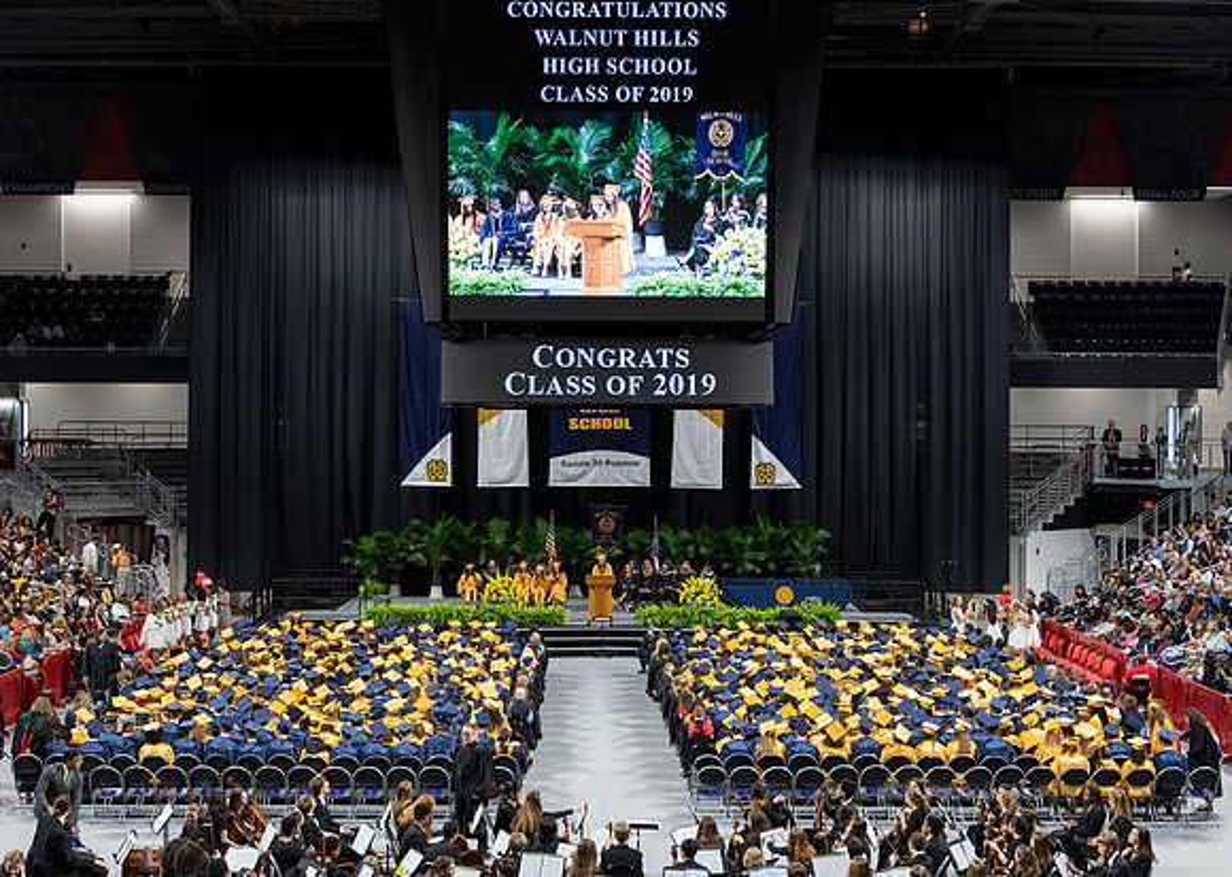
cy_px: 445
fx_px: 1859
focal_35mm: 53
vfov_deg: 26.6
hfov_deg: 36.7
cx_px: 616
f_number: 3.5
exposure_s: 1/100
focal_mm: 50
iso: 1000
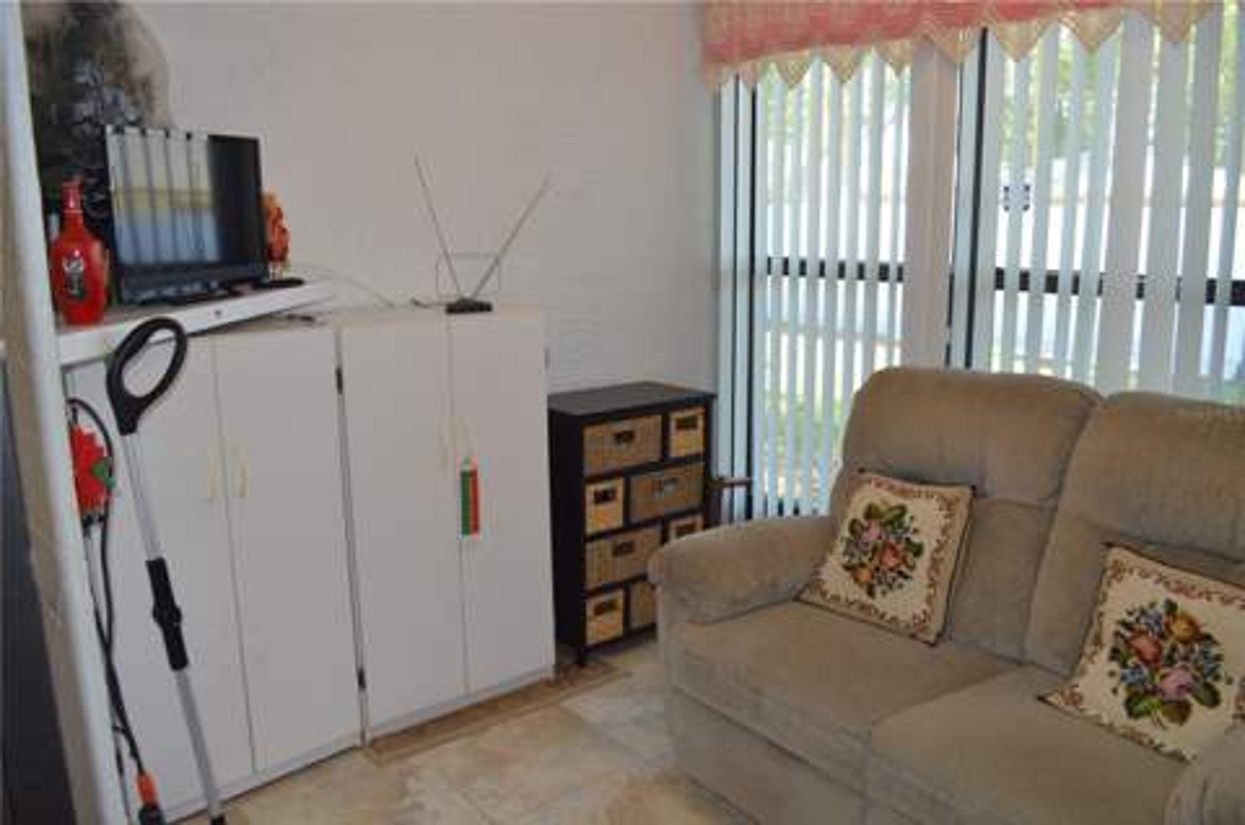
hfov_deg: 67.5
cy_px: 412
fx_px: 932
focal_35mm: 27
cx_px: 622
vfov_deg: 47.7
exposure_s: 1/60
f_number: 4
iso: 400
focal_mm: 18
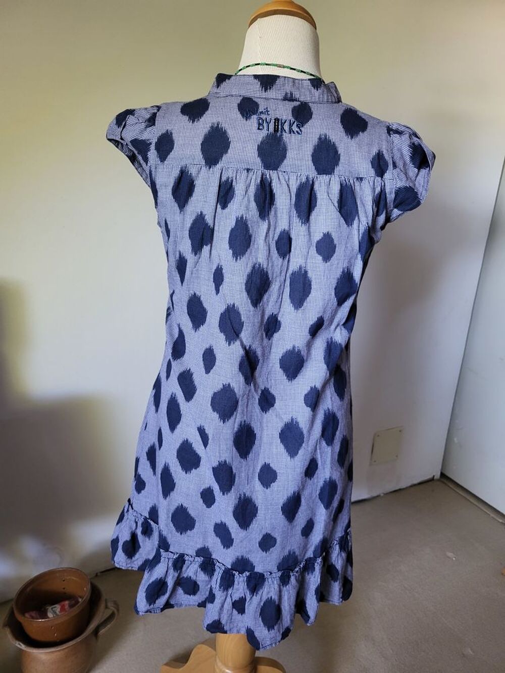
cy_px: 336
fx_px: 506
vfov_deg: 67.3
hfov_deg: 53.1
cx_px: 252
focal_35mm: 26
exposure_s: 1/50
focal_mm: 5.4
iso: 320
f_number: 1.8
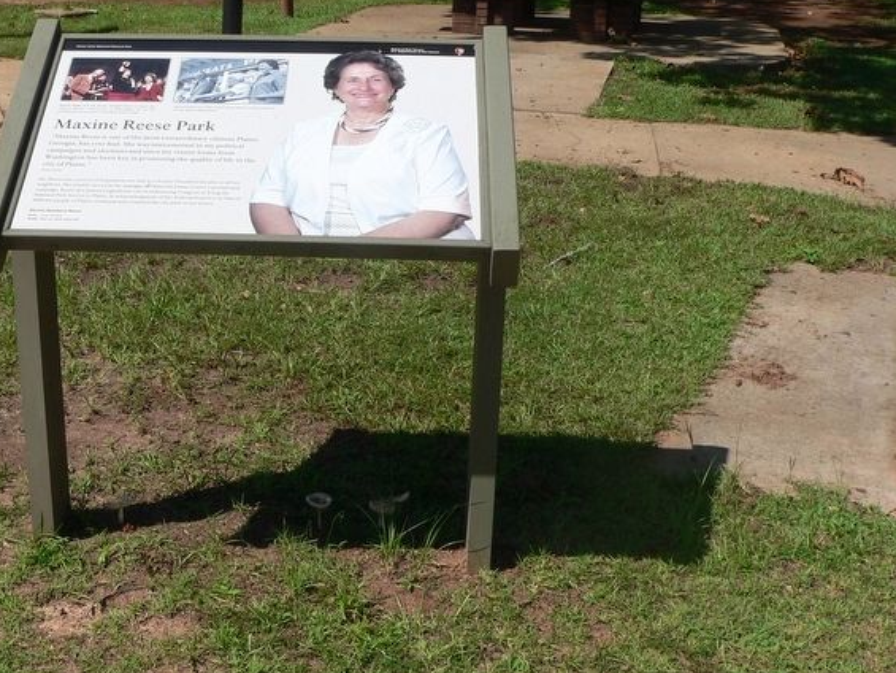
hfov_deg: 36.9
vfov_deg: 28.6
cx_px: 274
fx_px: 1320
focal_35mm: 51
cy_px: 329
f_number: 4.6
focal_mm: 6
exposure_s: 1/500
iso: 80
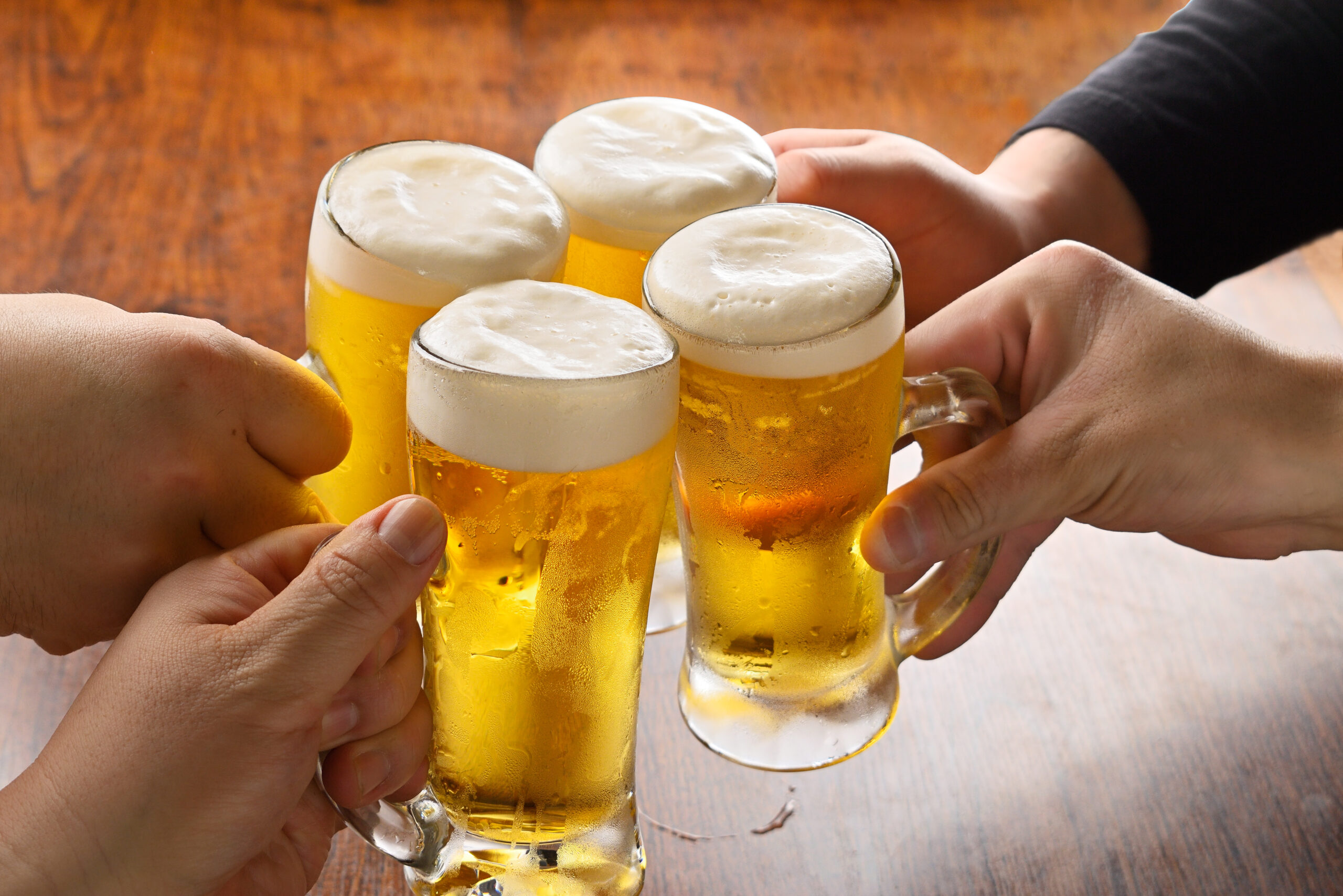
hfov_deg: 24.6
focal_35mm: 82
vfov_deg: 16.6
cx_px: 672
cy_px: 448
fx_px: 3078
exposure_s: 1/125
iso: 200
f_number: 8
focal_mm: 55
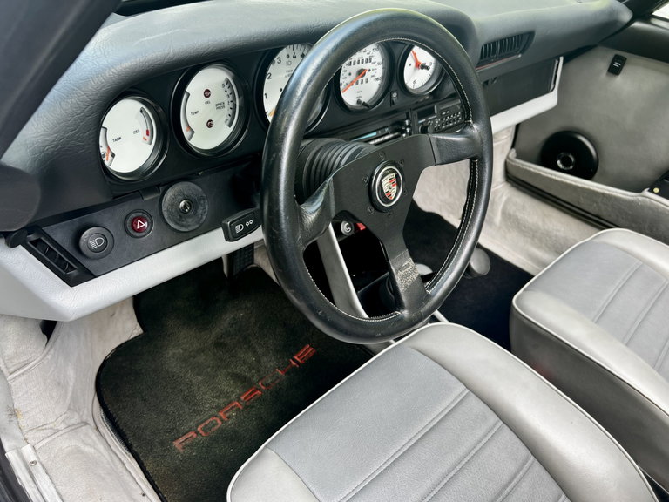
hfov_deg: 67.3
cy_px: 251
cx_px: 334
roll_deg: -7.0
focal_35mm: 26
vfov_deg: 53.1
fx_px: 502
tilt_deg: -39.2
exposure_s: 1/130
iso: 32
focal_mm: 5.7
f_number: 1.5
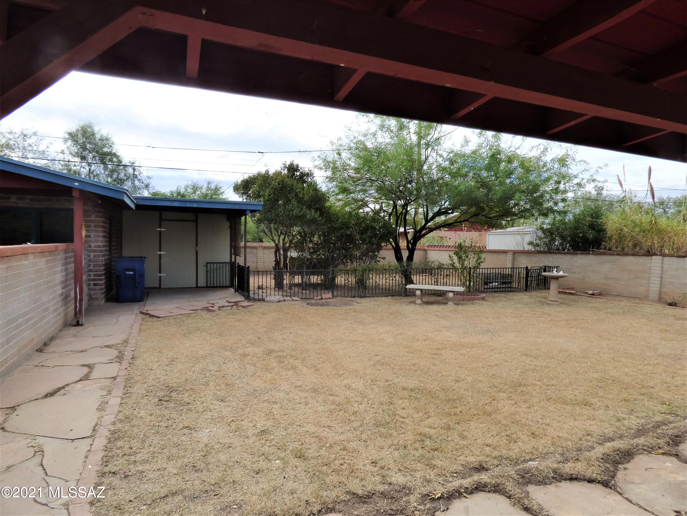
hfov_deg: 81.7
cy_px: 258
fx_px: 397
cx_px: 344
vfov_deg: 66.0
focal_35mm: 20
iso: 200
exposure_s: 1/800
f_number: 4
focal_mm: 3.58
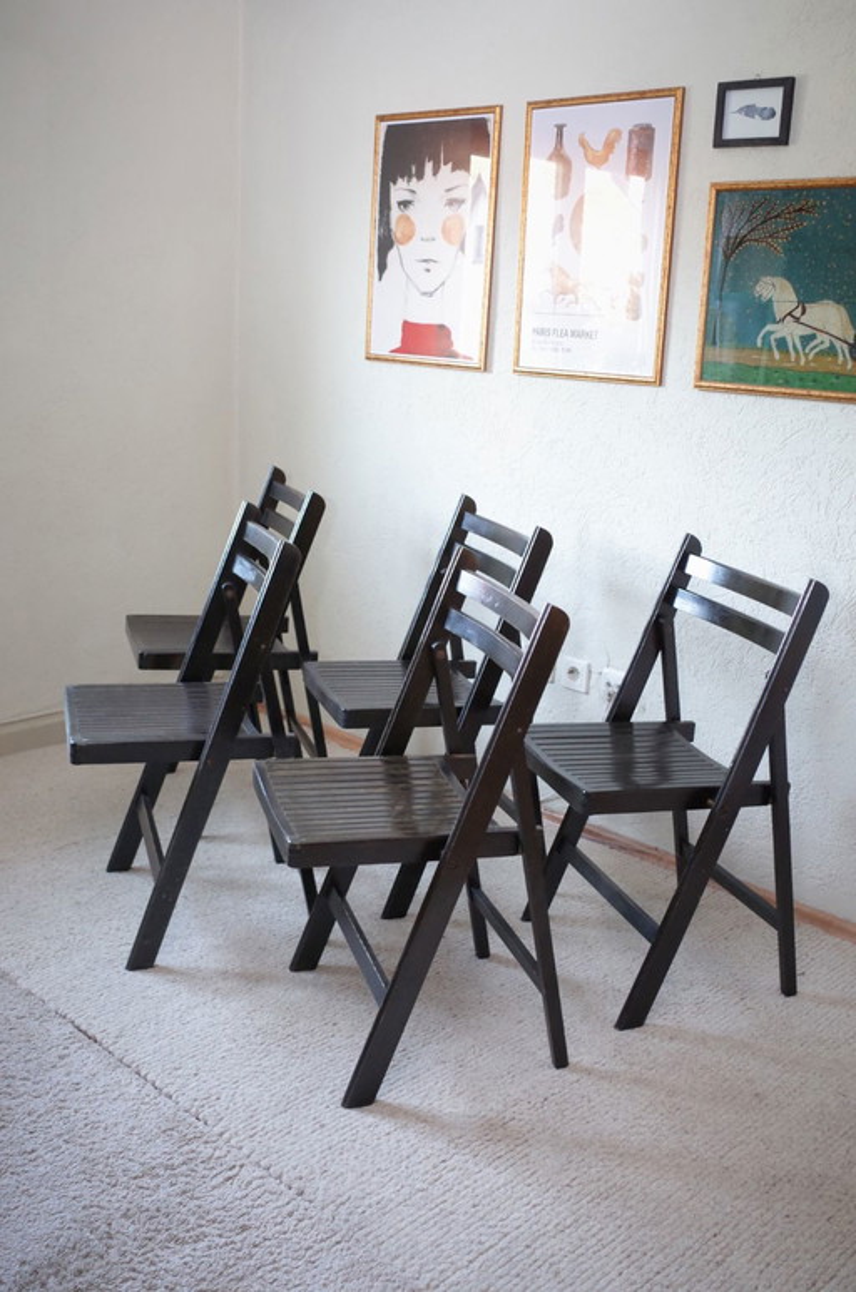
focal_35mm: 35
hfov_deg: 37.7
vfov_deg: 54.5
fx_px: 1254
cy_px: 646
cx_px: 428
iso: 1250
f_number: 2.8
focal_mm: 18.3
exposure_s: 1/40
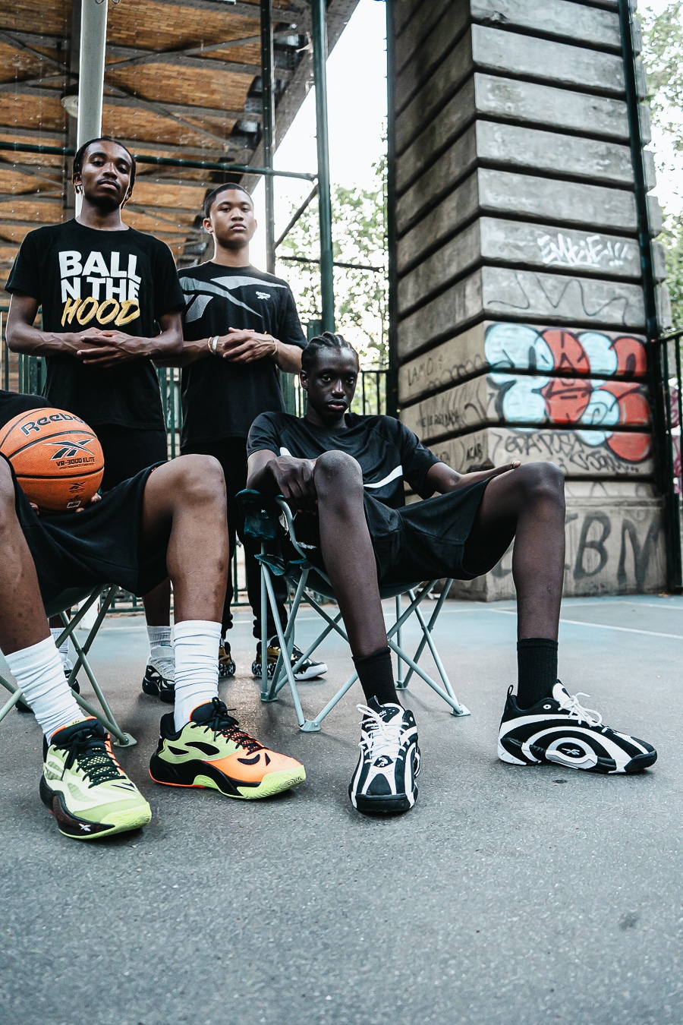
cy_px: 512
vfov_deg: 63.7
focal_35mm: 29
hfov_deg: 45.0
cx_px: 342
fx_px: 825
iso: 2500
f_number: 3.5
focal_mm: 29
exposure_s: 1/100
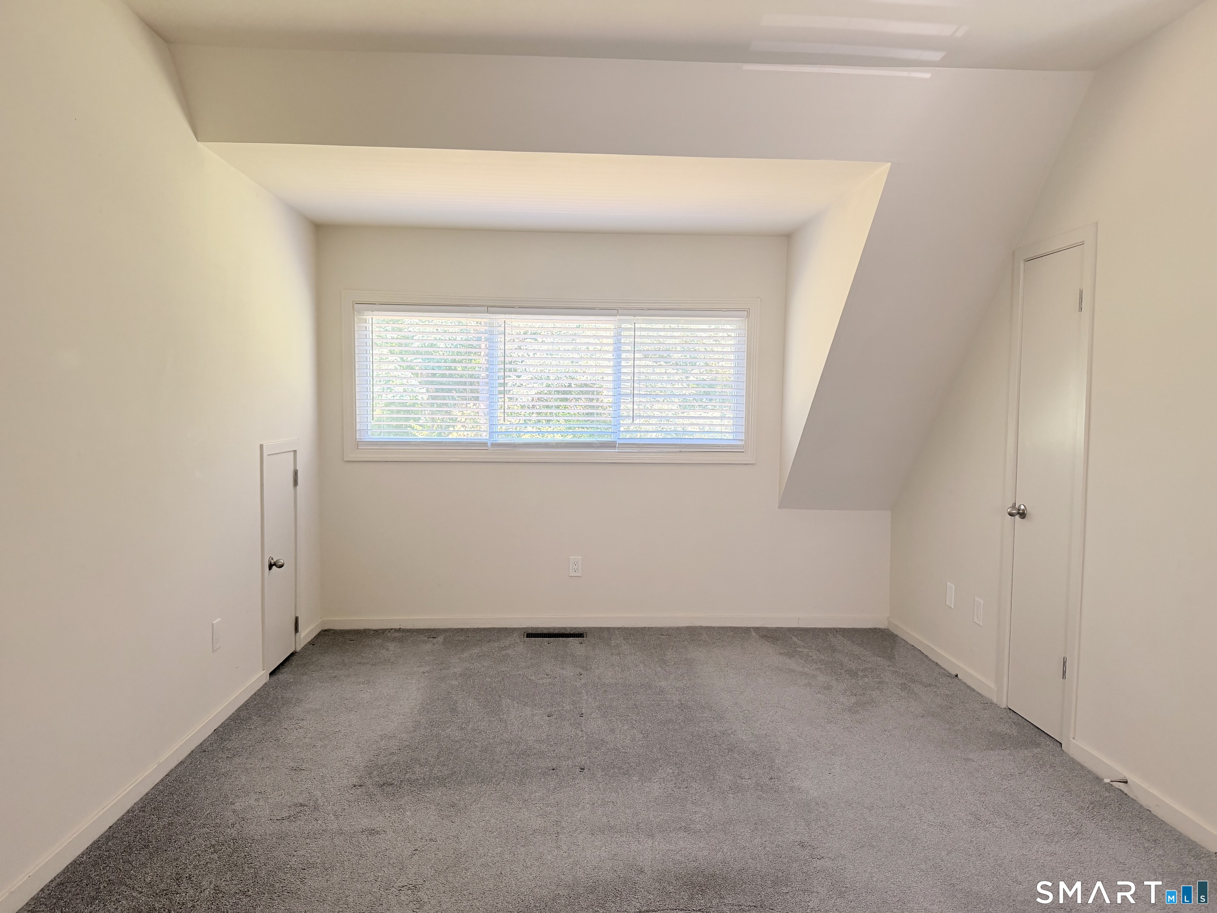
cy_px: 456
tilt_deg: -3.9
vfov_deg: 56.8
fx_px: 844
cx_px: 608
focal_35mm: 24
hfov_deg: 71.6
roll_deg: -0.1
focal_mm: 6.76
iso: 200
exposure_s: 1/101
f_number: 1.78
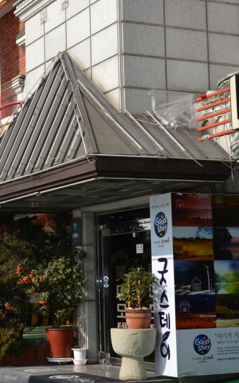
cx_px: 45
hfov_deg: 15.4
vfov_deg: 24.6
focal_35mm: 84
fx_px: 876
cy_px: 160
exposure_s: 1/200
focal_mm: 28
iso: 100
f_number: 9
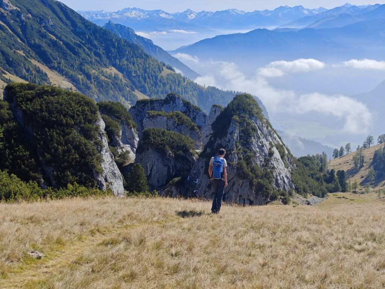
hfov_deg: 41.2
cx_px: 192
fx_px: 512
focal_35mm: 46
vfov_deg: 31.5
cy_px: 144
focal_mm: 8.72
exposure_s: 1/2567
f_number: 2
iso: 51
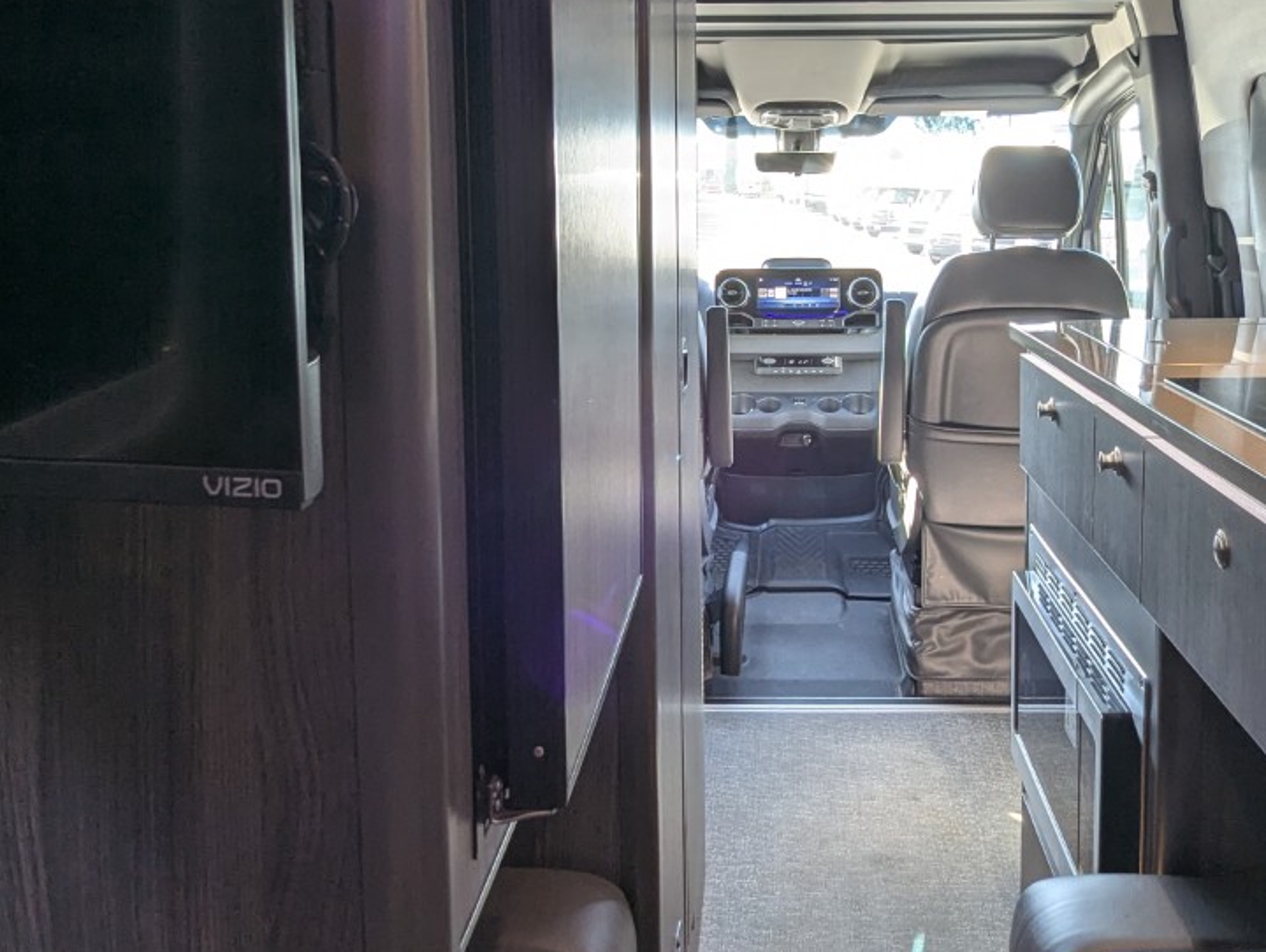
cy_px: 320
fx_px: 1135
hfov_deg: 57.8
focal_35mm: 31
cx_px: 762
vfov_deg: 44.9
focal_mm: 2.35
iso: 63
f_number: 2.2
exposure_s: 1/48.7
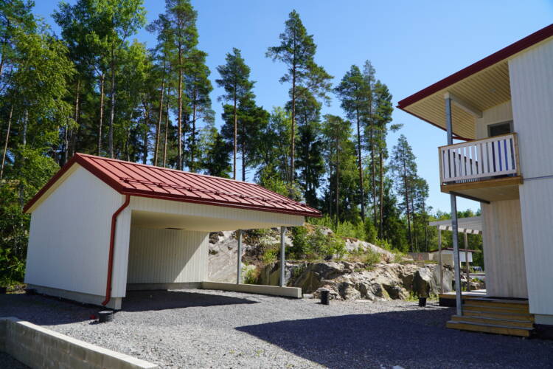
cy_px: 184
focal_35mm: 27
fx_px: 415
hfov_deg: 67.4
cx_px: 276
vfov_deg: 47.9
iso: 100
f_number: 9
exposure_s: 1/125
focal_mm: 18
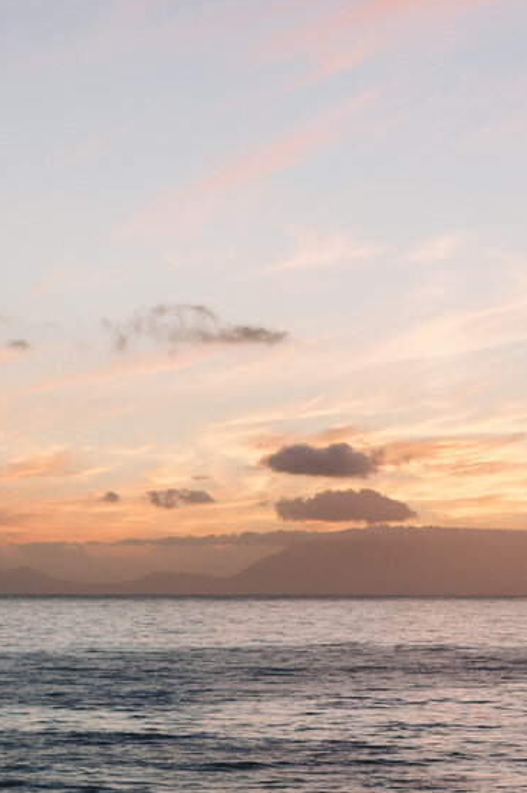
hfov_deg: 9.4
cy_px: 374
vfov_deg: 14.2
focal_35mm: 145
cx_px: 416
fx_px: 3190
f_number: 2.8
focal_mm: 50
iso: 200
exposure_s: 1/160
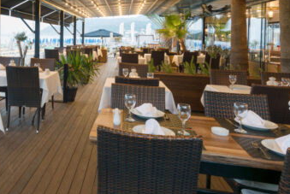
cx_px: 56
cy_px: 48
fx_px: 266
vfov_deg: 39.0
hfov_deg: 53.2
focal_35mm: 33
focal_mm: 14
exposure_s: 2
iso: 200
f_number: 8
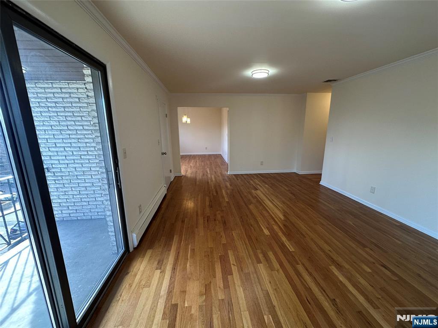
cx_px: 219
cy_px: 164
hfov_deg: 102.1
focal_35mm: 14
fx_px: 177
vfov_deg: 85.7
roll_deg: +0.1
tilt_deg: -11.7
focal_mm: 2.22
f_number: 2.2
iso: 125
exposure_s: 1/120
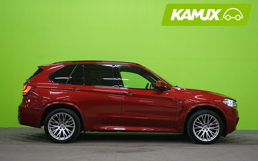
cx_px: 129
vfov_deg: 26.9
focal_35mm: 48
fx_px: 338
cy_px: 81
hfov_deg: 41.8
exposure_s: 1/8
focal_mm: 47
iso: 400
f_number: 5
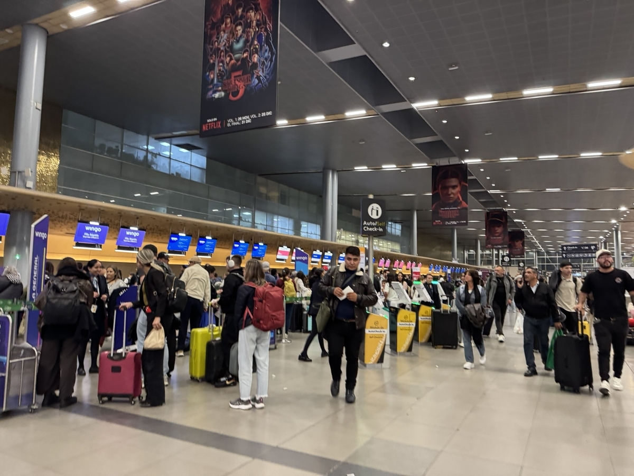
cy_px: 238
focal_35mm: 24
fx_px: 440
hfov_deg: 71.6
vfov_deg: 56.8
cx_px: 317
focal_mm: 6.76
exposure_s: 1/50
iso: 400
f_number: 1.78
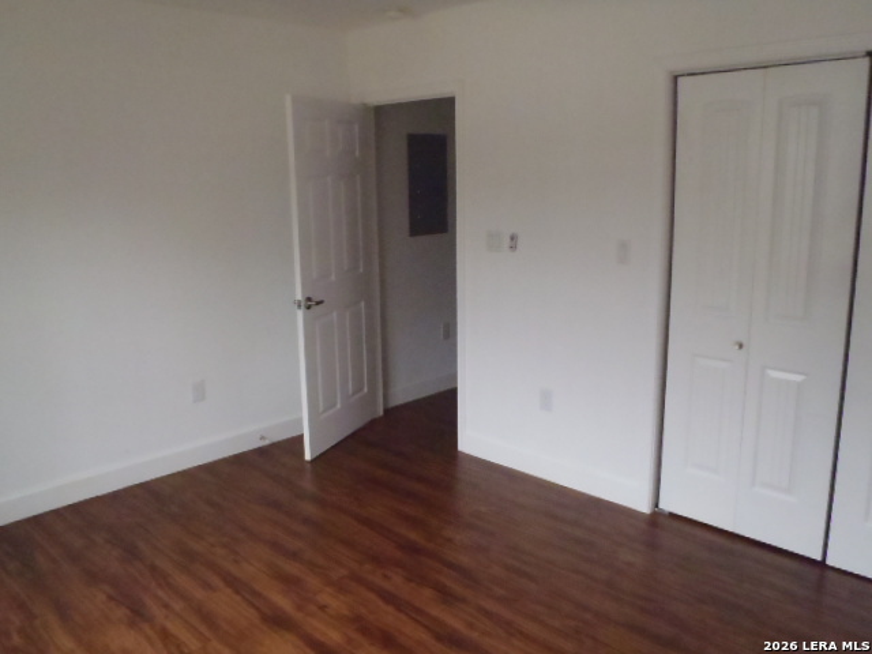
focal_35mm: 28
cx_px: 436
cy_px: 327
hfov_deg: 63.4
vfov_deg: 49.7
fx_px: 705
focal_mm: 5
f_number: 3.9
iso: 800
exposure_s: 1/200
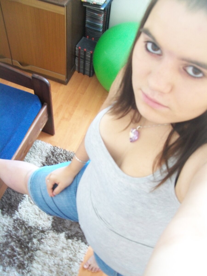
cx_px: 104
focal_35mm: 36
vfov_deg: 51.4
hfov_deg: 39.7
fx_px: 287
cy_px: 138
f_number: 2.7
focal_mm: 6
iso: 240
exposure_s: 1/5
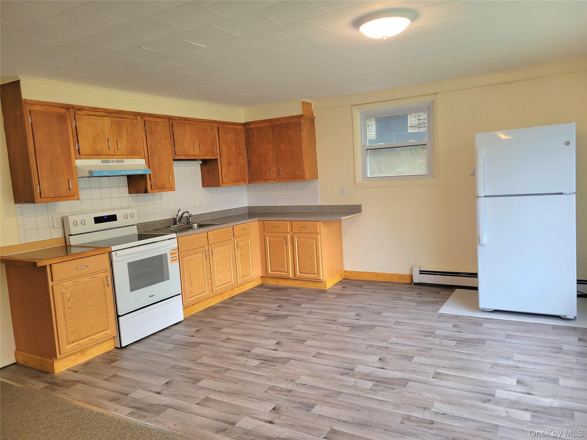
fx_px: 441
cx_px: 294
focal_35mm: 26
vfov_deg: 53.1
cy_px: 220
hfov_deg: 67.3
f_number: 1.8
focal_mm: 5.4
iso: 200
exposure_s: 1/120
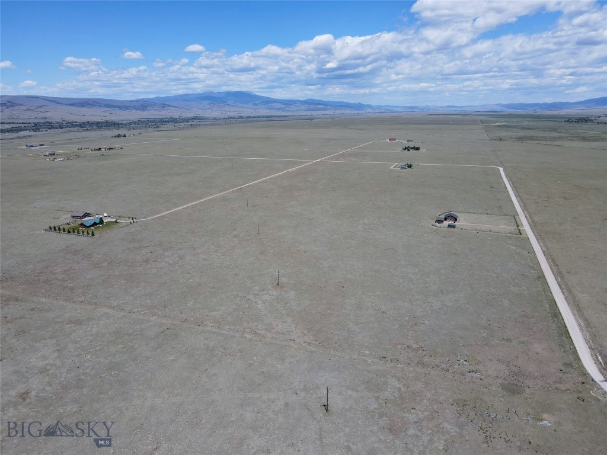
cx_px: 304
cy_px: 228
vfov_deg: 56.8
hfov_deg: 71.6
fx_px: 421
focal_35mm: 24
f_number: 2.8
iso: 100
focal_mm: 4.5
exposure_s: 1/1000
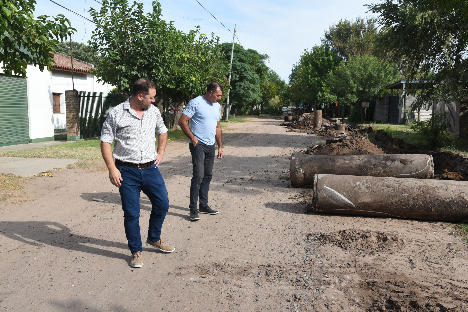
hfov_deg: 54.4
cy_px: 156
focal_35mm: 35
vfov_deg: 37.9
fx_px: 455
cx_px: 234
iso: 200
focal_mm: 35
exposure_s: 1/640
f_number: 6.3
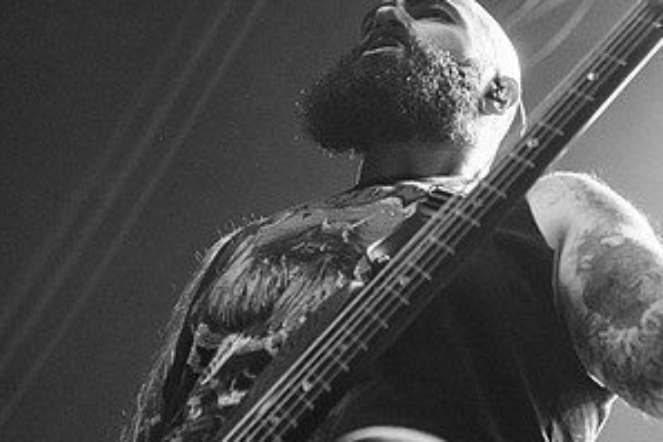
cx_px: 385
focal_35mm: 116
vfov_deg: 11.8
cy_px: 107
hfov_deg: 17.6
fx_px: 2137
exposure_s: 1/320
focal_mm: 55
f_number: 3.5
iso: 3200
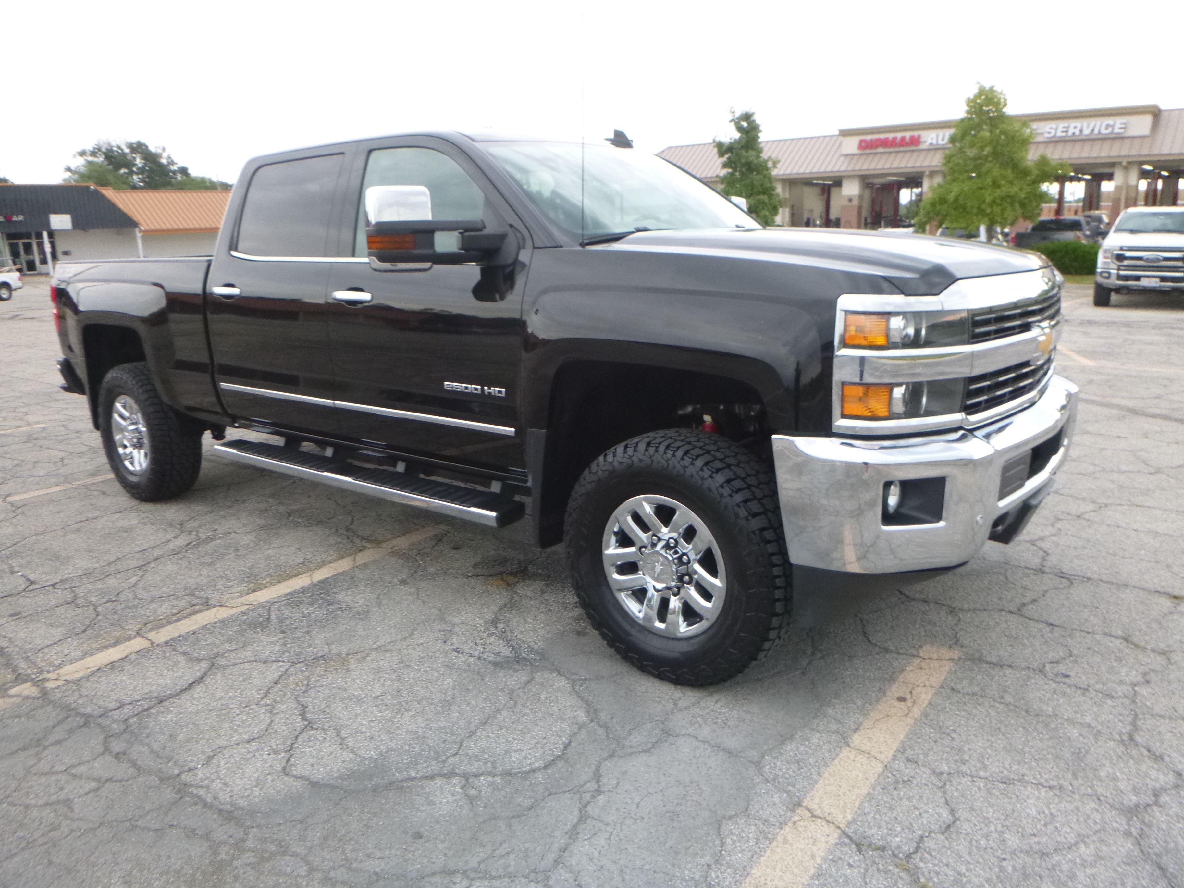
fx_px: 855
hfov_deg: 69.4
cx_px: 592
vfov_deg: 54.9
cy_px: 444
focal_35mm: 25
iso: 250
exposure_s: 1/60
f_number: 3.9
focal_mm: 4.5
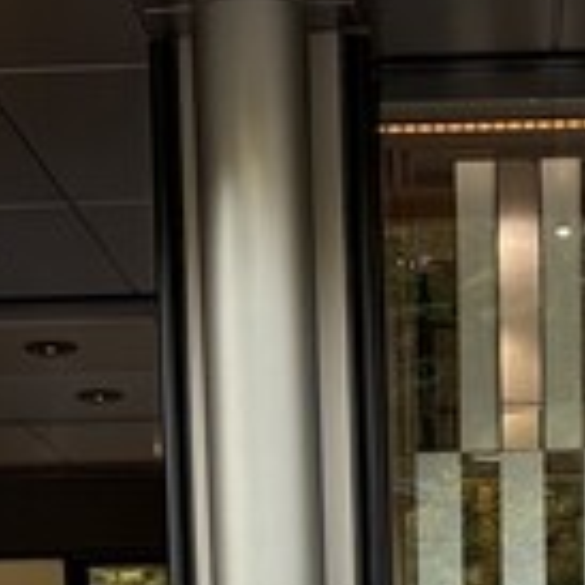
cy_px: 976
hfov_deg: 13.3
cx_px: 453
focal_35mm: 131
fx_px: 2505
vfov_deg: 12.4
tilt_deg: -3.4
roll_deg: +1.8
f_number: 1.6
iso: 100
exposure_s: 1/122
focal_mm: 5.96
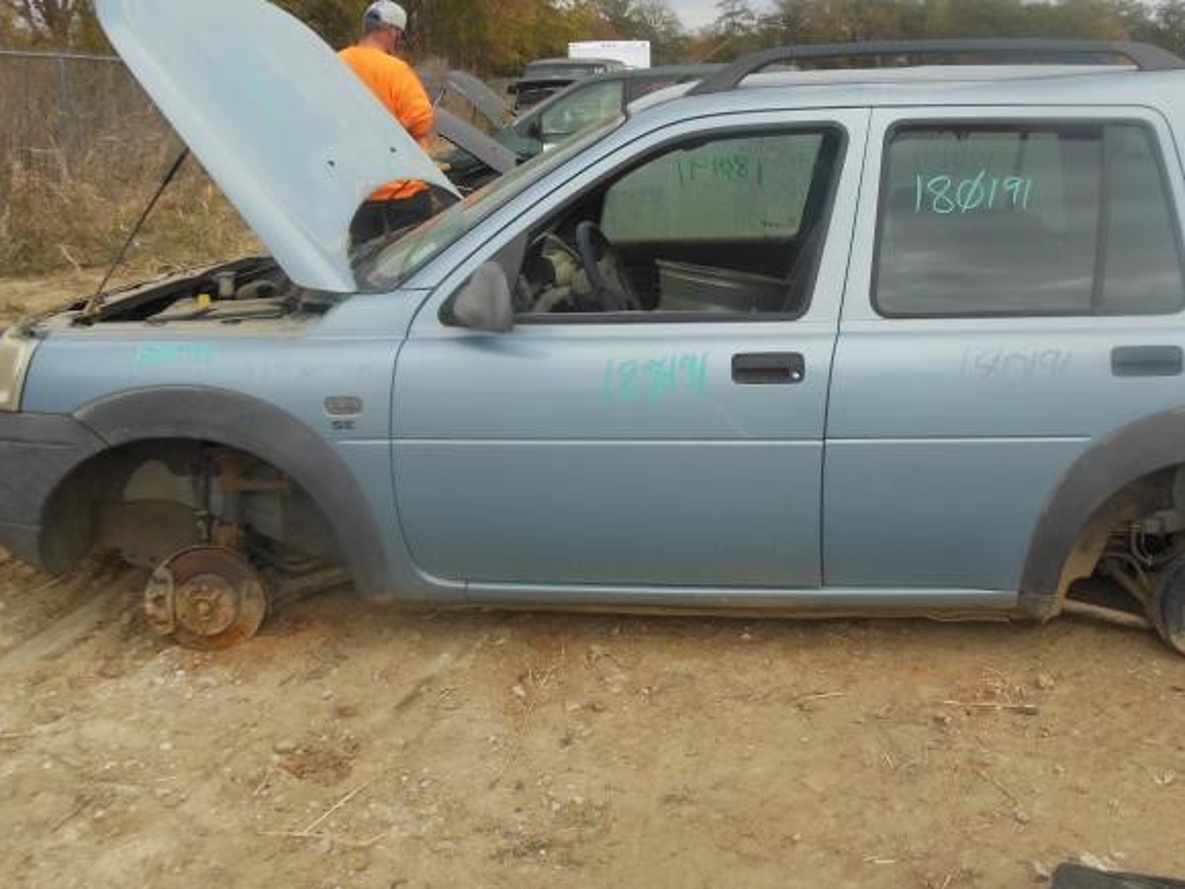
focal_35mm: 40
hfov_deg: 46.2
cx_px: 764
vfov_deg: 35.8
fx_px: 1369
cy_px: 352
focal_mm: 5.2
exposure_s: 1/500
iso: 125
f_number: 3.3
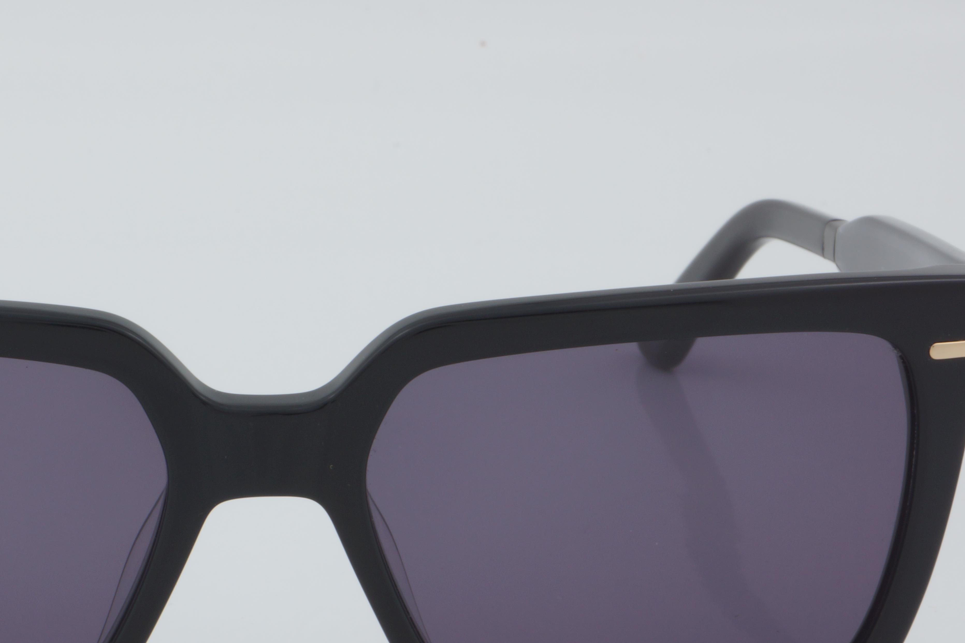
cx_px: 263
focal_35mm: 133
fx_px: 3560
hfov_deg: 15.4
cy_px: 451
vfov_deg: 10.3
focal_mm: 55
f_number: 32
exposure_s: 1/4
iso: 100
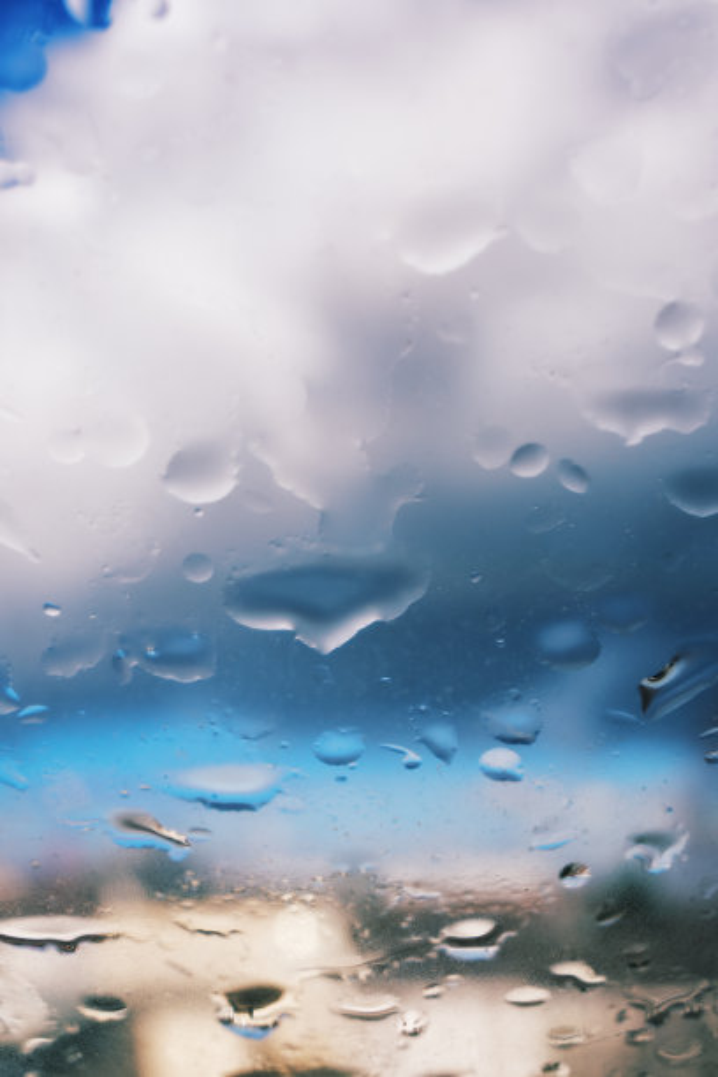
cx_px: 359
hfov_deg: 36.9
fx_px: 1077
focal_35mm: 36
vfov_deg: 53.1
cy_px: 538
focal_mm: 24
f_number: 7.1
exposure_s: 1/400
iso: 100
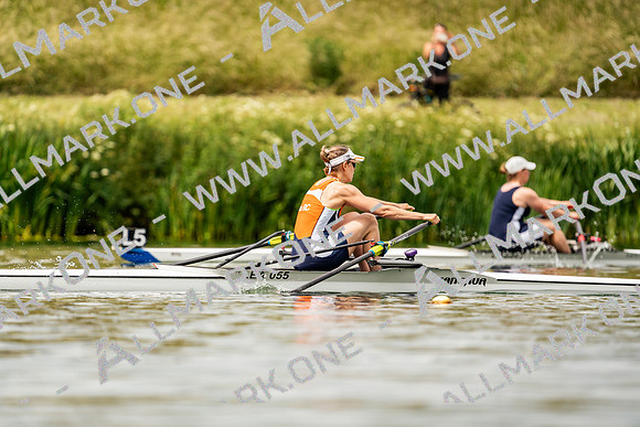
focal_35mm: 600
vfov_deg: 2.3
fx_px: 10669
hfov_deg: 3.4
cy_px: 214
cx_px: 320
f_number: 6.3
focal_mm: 600
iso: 320
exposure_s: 1/2000
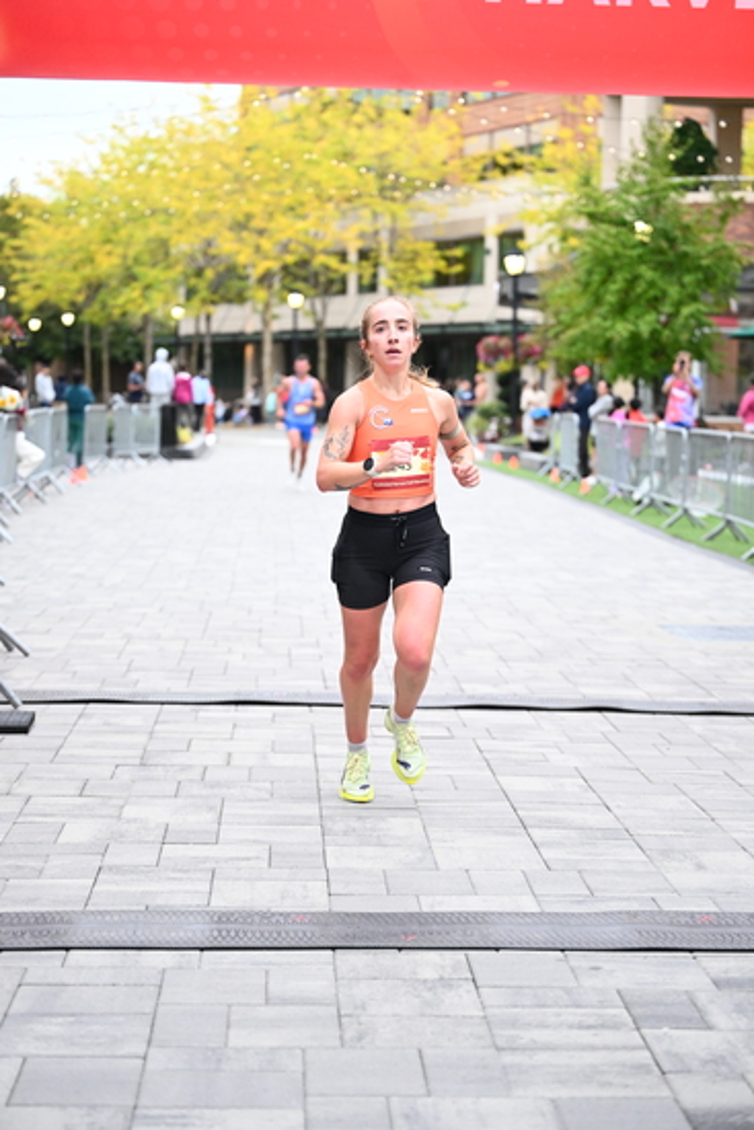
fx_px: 2198
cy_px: 565
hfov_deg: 19.5
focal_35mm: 70
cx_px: 377
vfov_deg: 28.8
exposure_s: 1/800
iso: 1600
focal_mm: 70
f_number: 2.8
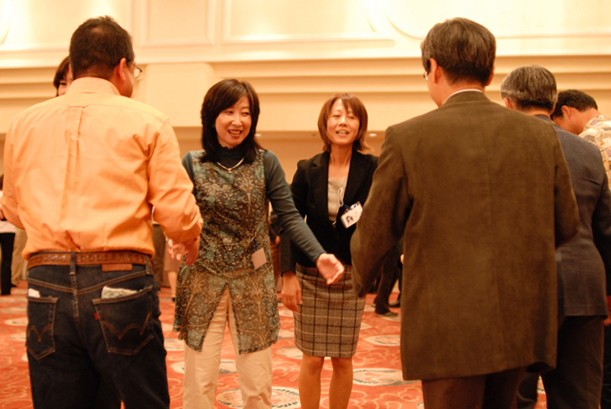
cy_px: 204
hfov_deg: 46.3
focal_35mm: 42
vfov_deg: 32.0
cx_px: 306
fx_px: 714
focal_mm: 28
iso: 800
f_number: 2
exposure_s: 1/60
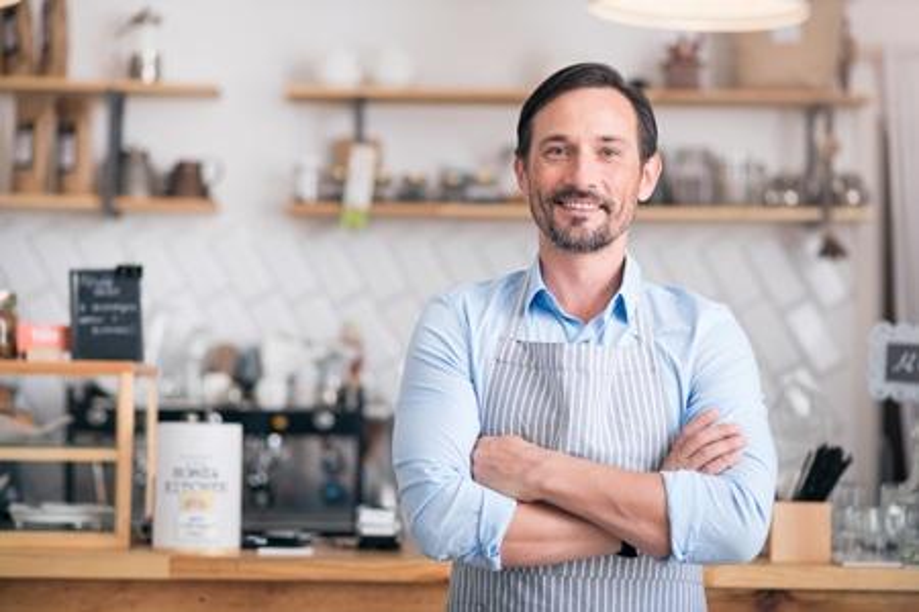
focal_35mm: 85
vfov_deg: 16.1
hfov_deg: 23.9
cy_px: 306
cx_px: 460
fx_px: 2170
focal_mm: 85
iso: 160
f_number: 2.2
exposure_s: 1/200
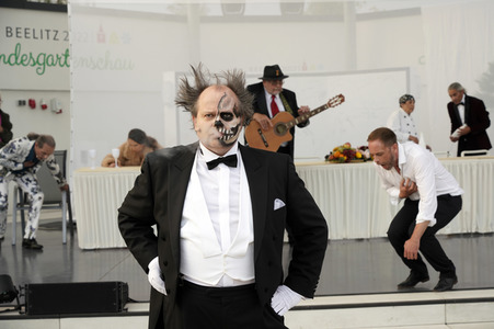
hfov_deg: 32.4
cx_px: 247
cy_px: 164
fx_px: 850
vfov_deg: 21.9
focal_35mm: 62
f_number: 6.3
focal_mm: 62
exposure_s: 1/250
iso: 640
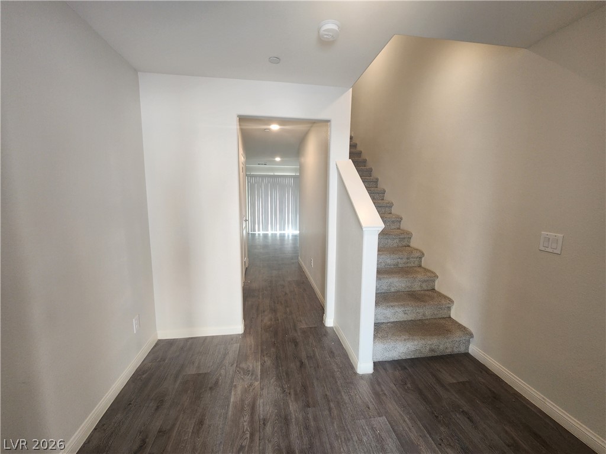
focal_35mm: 13
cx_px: 303
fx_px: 228
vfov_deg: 89.9
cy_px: 227
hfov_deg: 106.2
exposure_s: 1/60
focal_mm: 2.2
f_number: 2.2
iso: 160
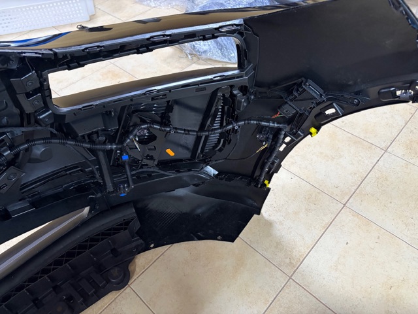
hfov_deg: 67.3
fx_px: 314
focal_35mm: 26
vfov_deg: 53.1
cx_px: 209
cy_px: 157
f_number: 1.6
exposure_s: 1/50
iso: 320
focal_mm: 5.96
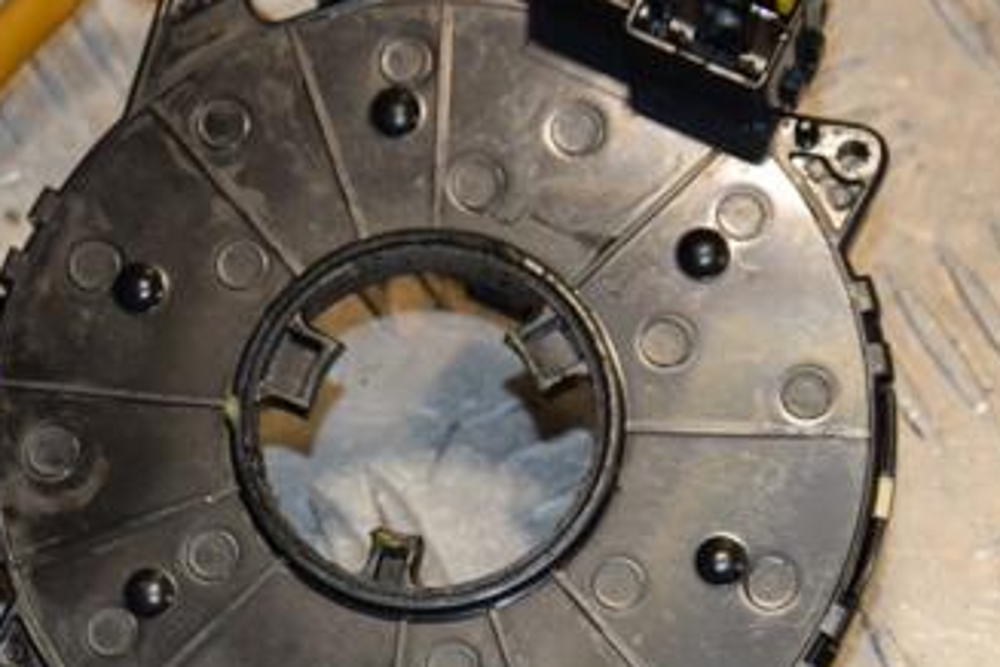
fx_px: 6497
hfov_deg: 8.8
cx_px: 394
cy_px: 438
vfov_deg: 5.9
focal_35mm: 234
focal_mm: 85
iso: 800
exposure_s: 1/200
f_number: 7.1
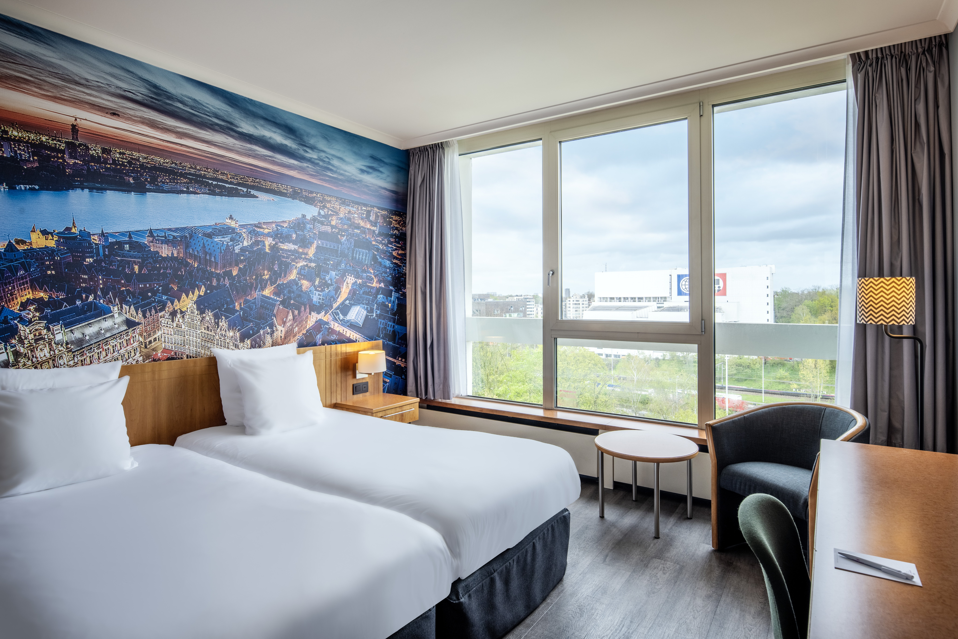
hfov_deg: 86.9
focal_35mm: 19
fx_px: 506
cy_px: 320
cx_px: 479
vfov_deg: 64.6
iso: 125
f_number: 10
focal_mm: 19
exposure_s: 1/80
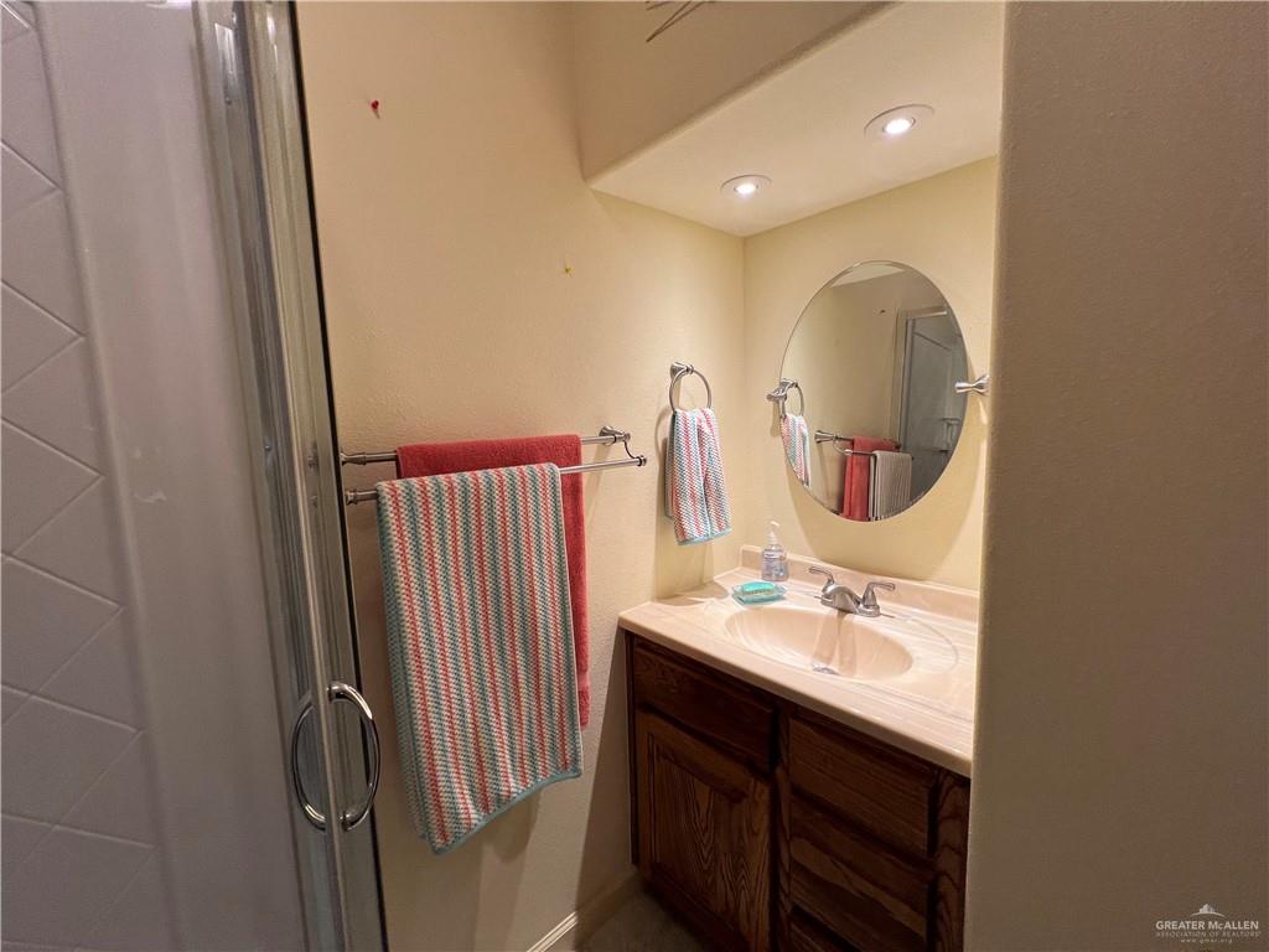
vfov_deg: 89.9
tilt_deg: -8.8
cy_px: 476
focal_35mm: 13
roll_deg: +1.8
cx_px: 634
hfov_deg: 106.2
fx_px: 477
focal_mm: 1.57
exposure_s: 1/120
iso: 100
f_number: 1.8
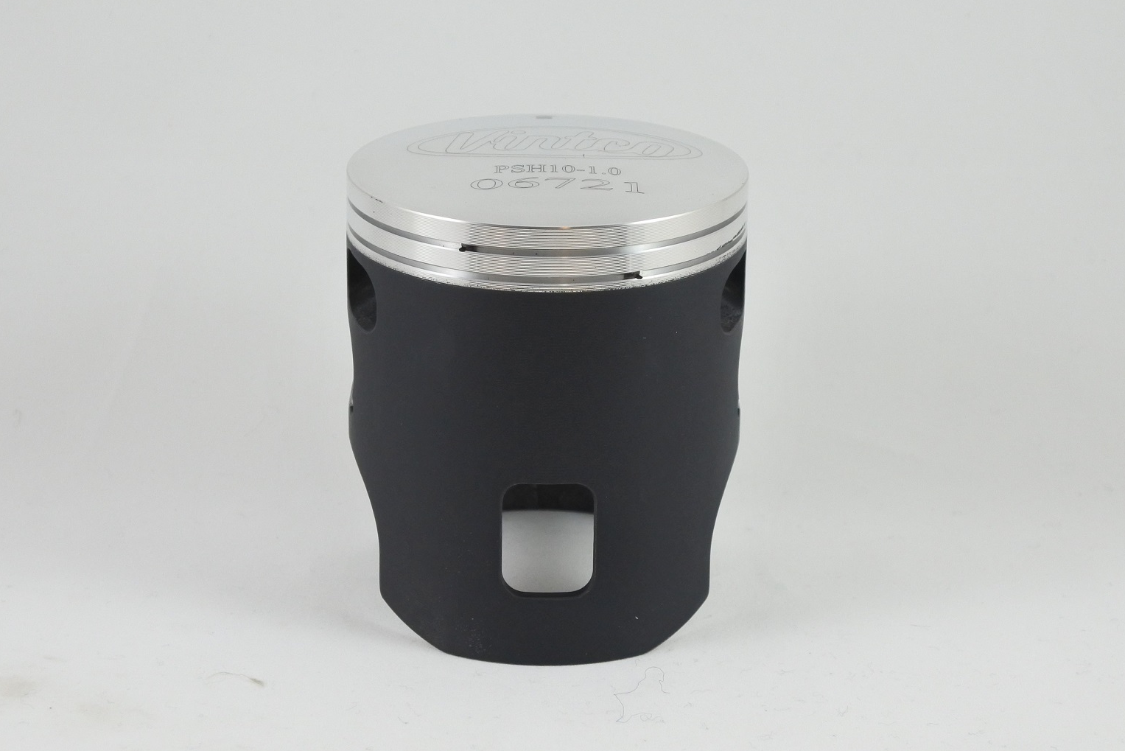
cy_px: 384
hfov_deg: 35.6
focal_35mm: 56
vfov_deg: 24.2
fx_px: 1750
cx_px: 545
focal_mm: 20.1
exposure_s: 1/125
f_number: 4.8
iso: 500
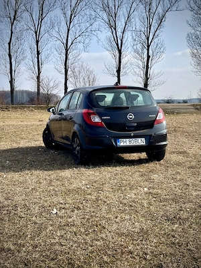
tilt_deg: -4.7
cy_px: 134
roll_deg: +0.5
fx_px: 372
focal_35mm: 48
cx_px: 100
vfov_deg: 39.7
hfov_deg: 30.3
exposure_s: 1/2833
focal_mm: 6.76
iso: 64
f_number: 1.78
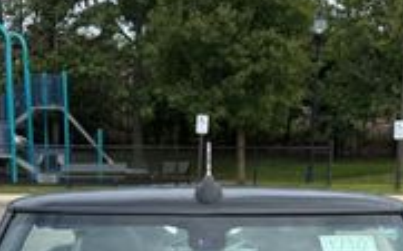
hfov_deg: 23.0
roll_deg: -0.8
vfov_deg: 12.5
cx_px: 189
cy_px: 522
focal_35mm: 90
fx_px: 988
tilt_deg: -21.1
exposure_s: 1/2525
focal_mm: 6.76
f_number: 1.78
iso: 80
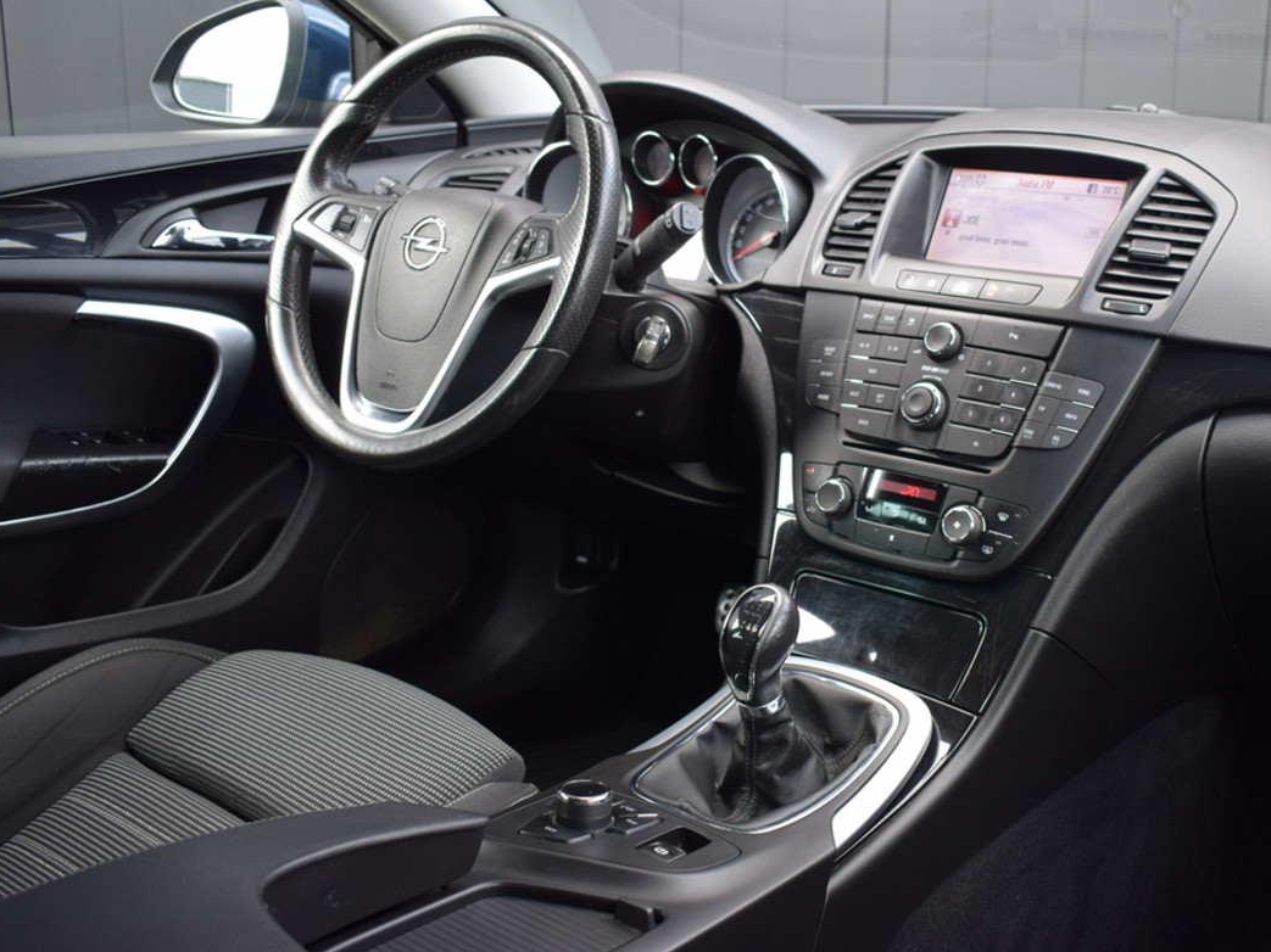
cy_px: 391
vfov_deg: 35.3
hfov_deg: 45.7
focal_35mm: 41
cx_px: 799
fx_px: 1492
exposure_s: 1/80
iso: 400
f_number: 4
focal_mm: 21
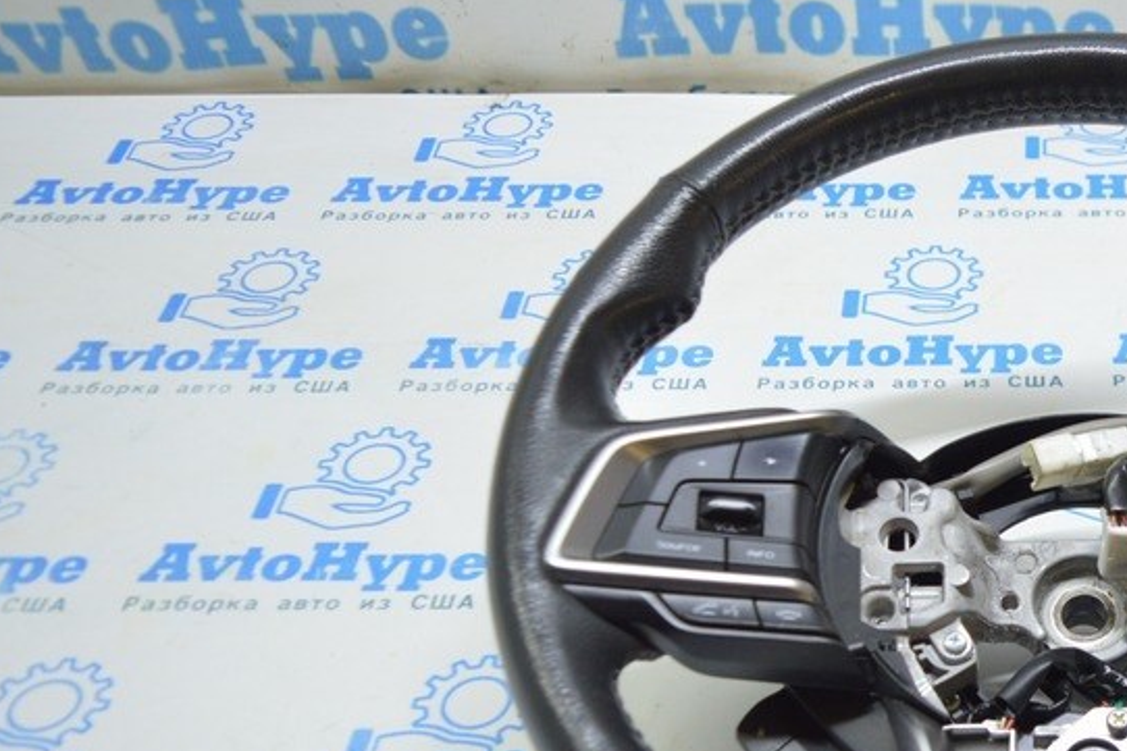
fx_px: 1596
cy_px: 559
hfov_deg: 36.2
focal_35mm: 51
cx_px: 1042
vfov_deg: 26.2
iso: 400
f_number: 3.5
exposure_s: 1/50
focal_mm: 18
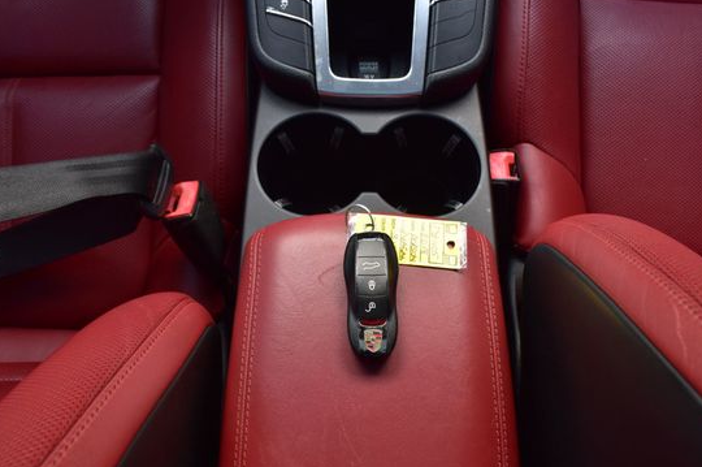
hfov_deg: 58.7
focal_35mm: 32
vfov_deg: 40.9
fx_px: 623
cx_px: 365
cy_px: 271
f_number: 7.1
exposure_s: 1/40
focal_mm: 18
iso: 400
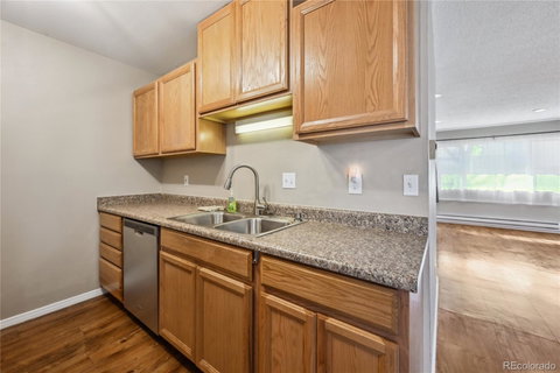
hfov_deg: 104.3
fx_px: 218
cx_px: 280
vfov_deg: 81.2
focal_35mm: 14
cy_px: 186
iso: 400
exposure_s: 1/15
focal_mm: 14
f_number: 10
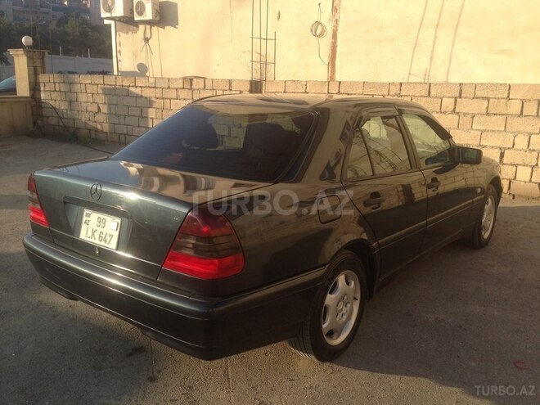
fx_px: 515
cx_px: 270
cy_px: 202
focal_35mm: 33
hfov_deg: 55.4
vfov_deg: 42.9
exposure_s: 1/616
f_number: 2.4
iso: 50
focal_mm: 4.12
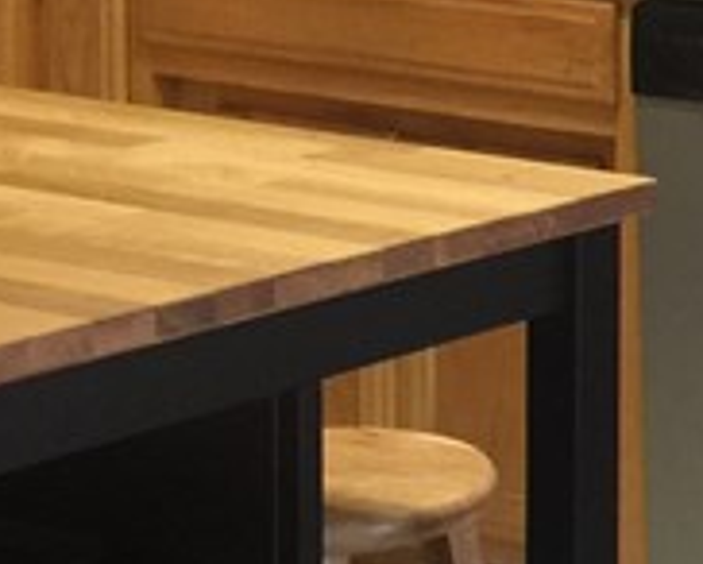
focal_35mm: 159
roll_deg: -1.6
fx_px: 3312
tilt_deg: -4.0
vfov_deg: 9.6
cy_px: -158
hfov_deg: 11.6
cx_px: 1027
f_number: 2.2
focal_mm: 4.15
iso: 125
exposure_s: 1/15
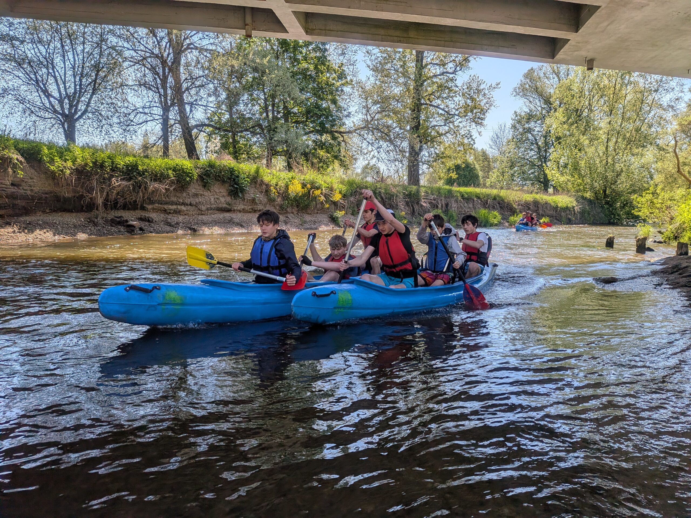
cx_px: 346
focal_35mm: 24
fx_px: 479
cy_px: 259
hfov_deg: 71.6
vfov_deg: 56.8
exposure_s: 1/1312
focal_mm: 4.53
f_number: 1.7
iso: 32
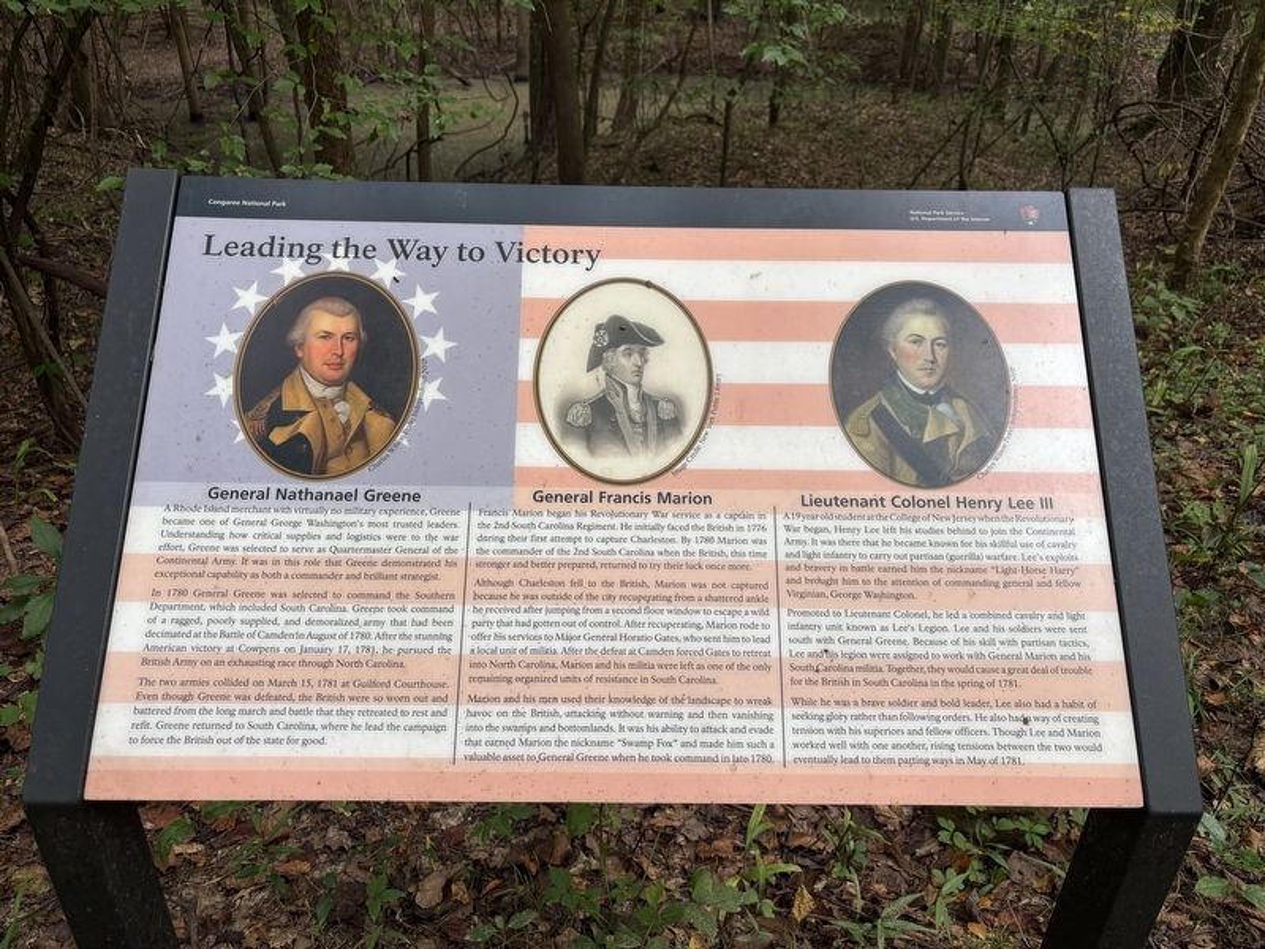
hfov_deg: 67.3
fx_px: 950
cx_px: 632
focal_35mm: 26
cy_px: 474
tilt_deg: -30.3
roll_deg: -1.8
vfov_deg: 53.1
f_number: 1.6
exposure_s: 1/121
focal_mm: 5.96
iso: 40
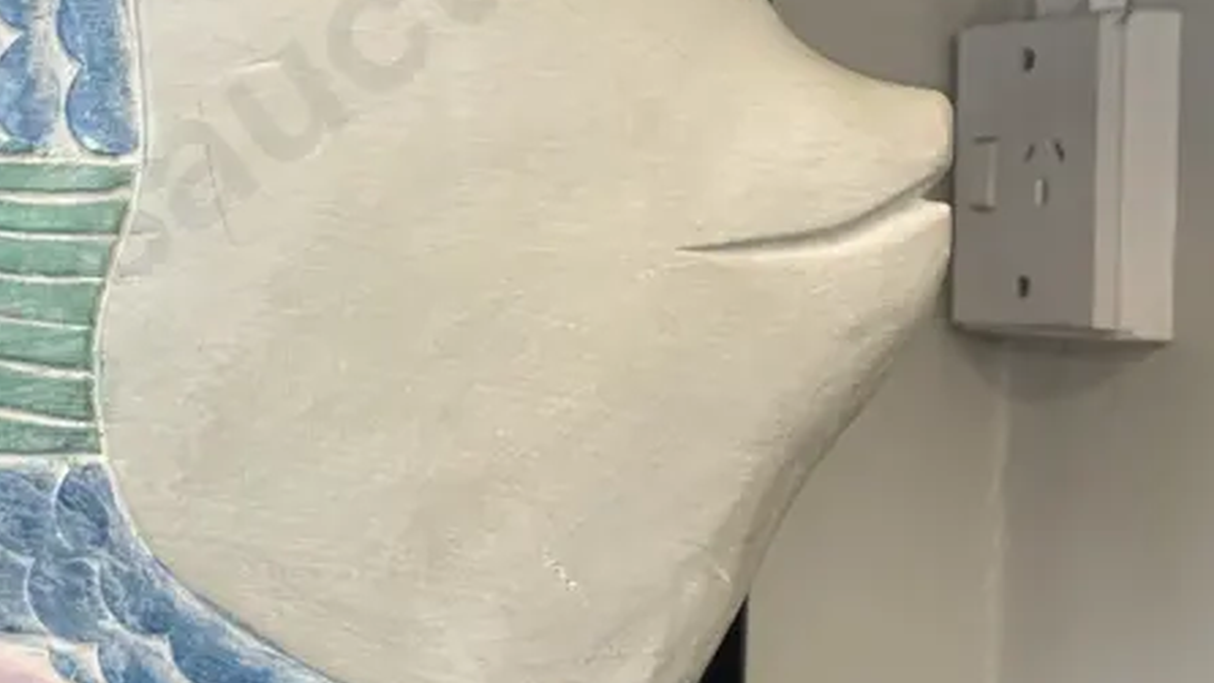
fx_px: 2093
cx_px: 87
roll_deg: -2.5
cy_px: 253
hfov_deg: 30.7
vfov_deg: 18.5
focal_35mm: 65
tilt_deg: -1.2
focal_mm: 4.25
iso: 100
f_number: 1.8
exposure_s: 1/100
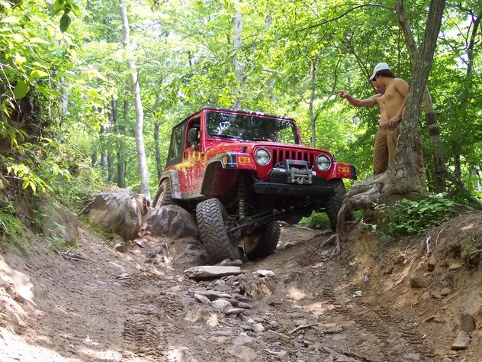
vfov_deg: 28.0
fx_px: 724
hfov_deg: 36.8
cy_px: 184
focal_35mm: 52
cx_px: 245
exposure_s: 1/90
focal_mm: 10.7
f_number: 3.4
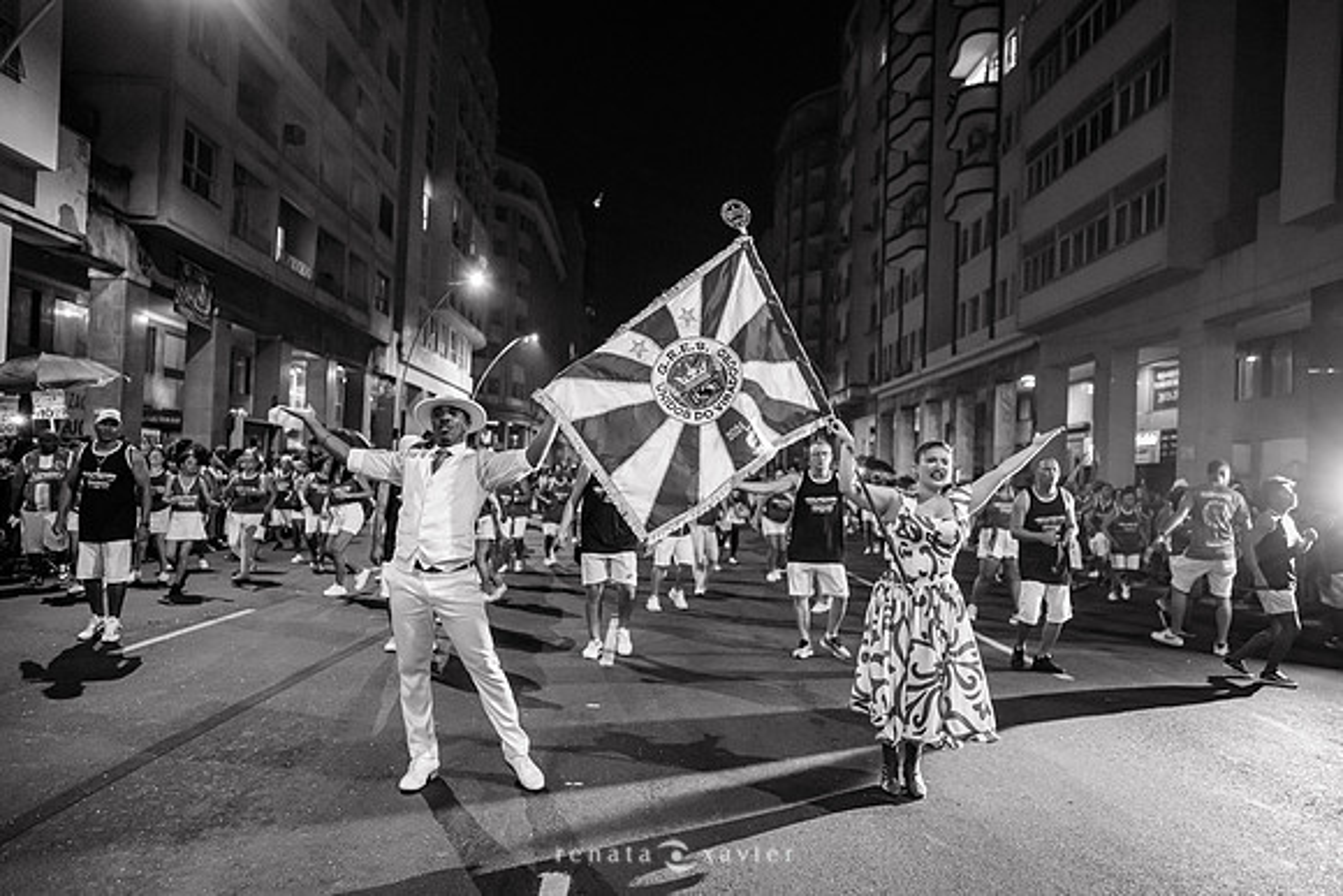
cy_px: 458
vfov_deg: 48.5
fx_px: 994
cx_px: 687
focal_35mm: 27
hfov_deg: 68.1
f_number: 2
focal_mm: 24
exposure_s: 1/200
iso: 5000
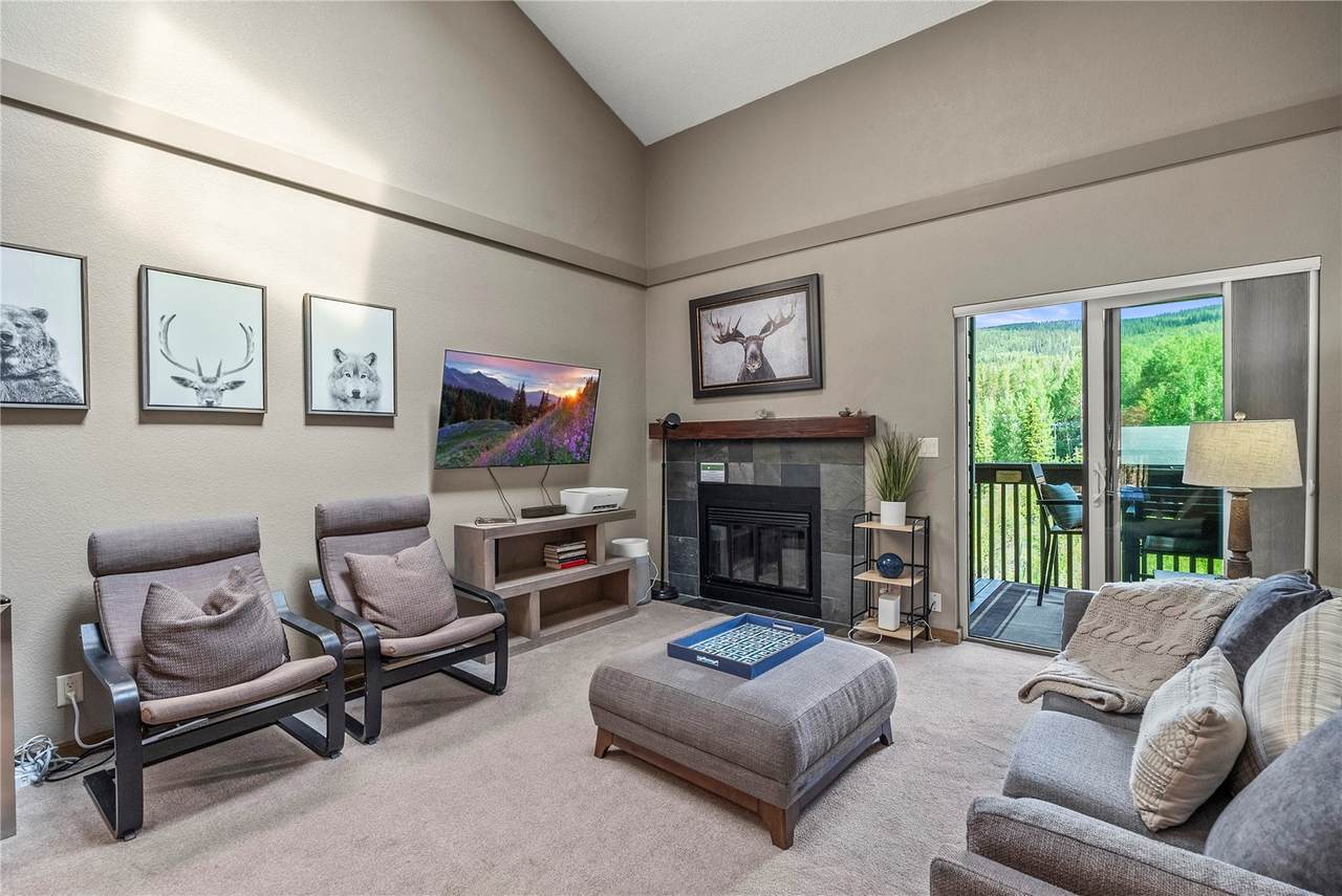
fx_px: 597
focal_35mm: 16
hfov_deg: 96.7
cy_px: 448
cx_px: 671
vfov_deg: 73.8
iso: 1600
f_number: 7.1
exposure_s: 1/40
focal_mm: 16
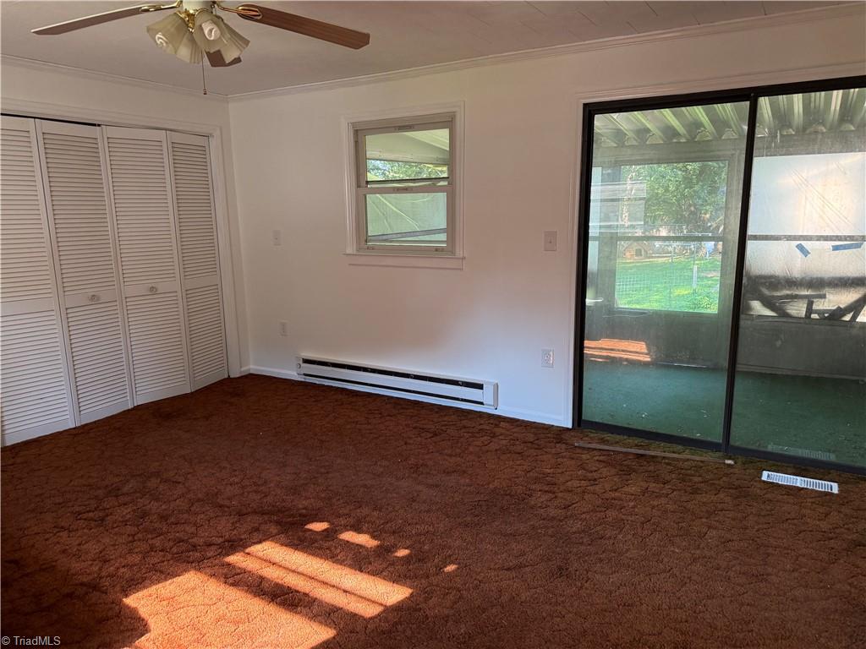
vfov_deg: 56.8
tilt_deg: -9.7
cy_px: 324
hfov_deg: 71.6
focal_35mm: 24
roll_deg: +1.4
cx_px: 433
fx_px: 600
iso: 200
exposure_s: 1/111
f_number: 1.78
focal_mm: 6.76
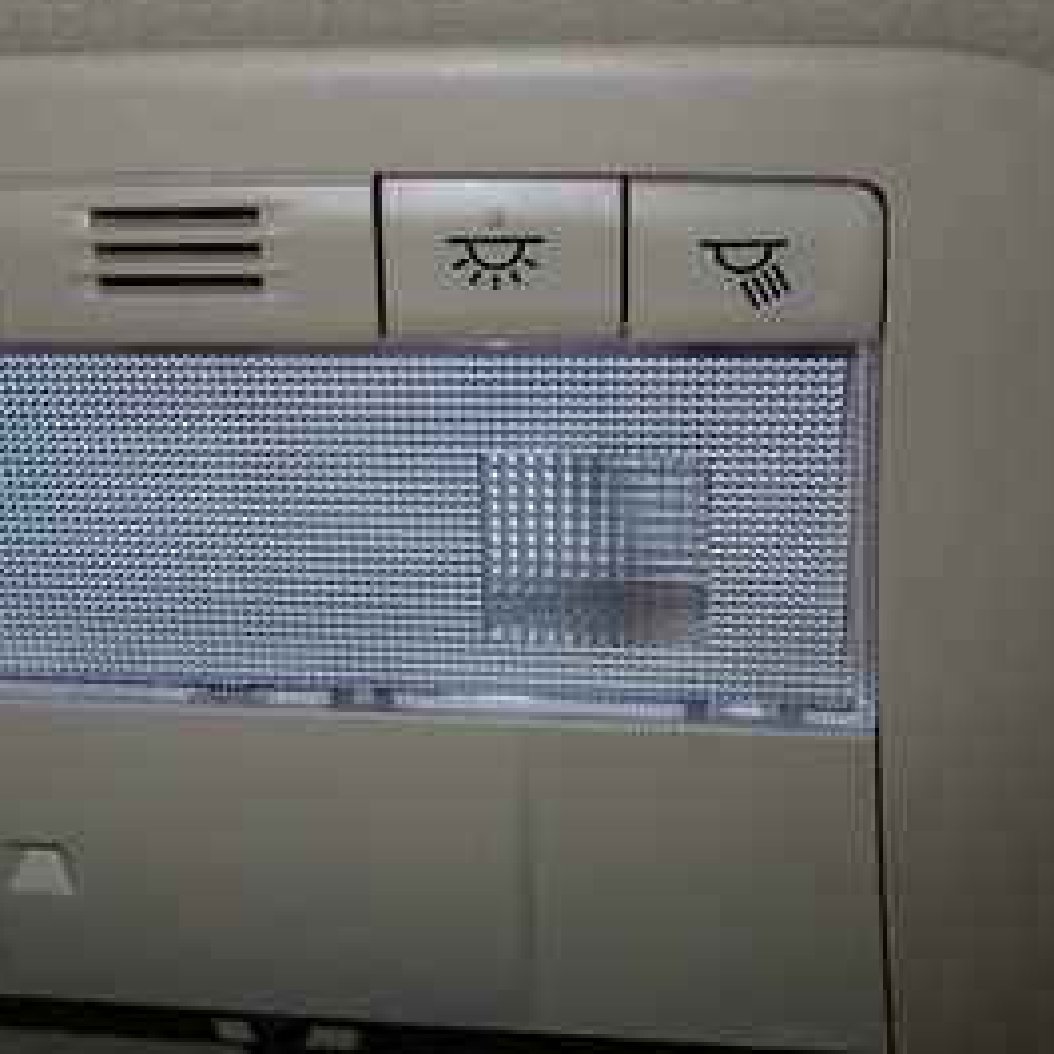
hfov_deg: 33.7
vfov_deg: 33.9
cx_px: 354
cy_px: 422
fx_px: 1722
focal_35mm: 50
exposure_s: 1/30
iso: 200
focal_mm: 4.5
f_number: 5.6
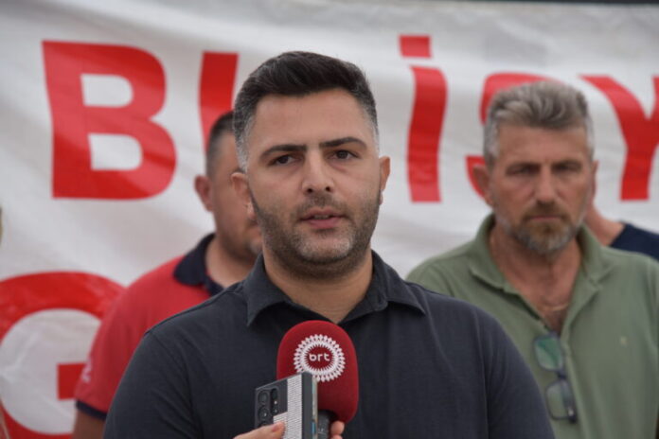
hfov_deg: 17.1
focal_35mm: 120
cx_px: 330
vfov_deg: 11.4
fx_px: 2196
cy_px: 220
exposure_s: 1/500
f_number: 5.6
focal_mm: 120
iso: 400
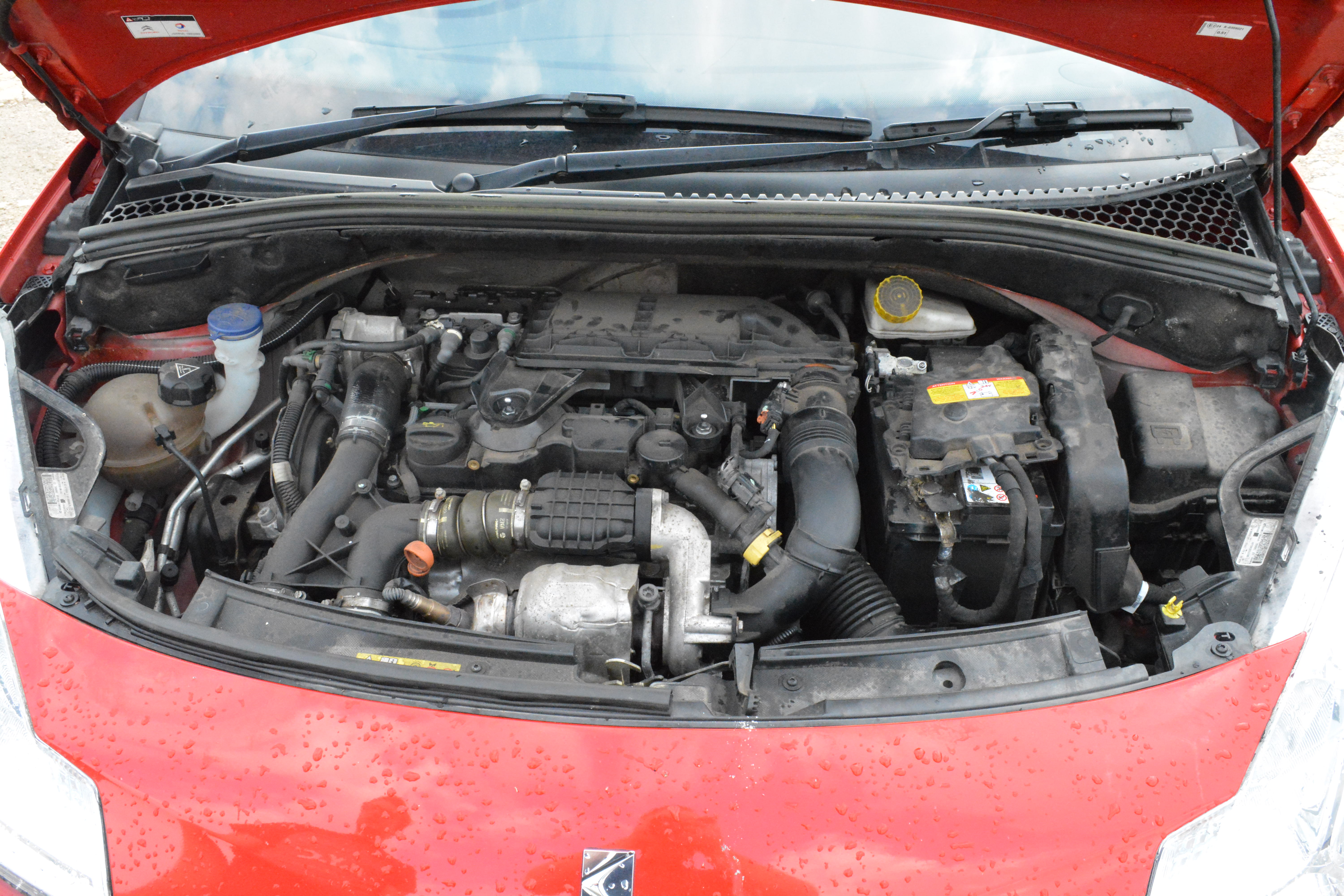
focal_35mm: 30
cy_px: 448
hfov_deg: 61.9
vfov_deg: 43.6
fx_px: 1120
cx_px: 672
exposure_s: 1/500
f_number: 11
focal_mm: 20
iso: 6400
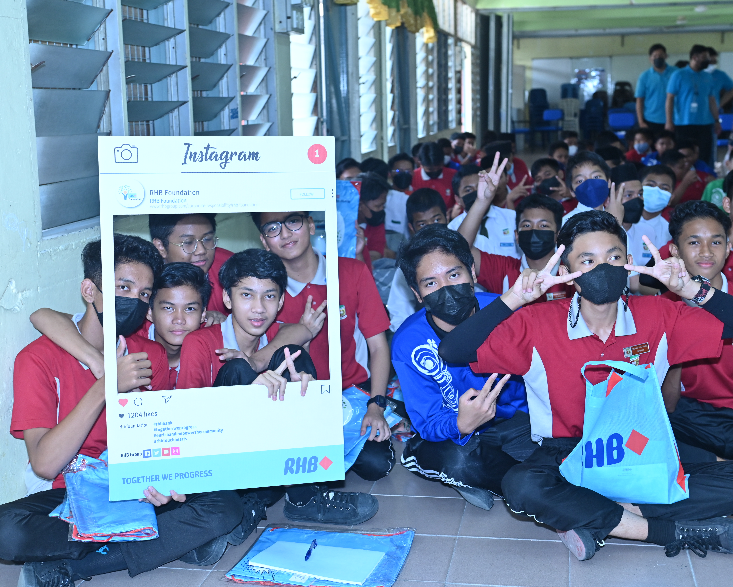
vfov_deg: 29.7
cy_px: 294
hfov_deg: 36.7
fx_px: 1106
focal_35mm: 51
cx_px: 376
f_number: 3.5
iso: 1000
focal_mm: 45
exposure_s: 1/125
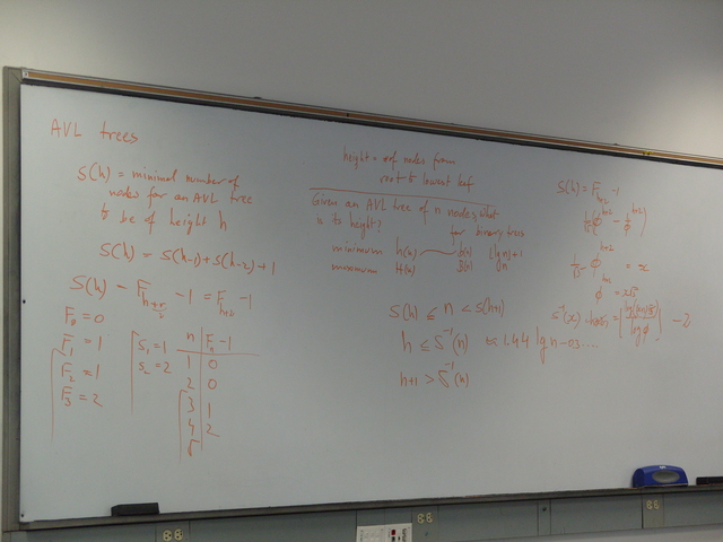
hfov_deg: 23.0
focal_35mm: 85
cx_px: 362
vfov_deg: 17.4
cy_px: 271
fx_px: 1775
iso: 200
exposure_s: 1/60
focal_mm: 18.9
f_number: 3.4
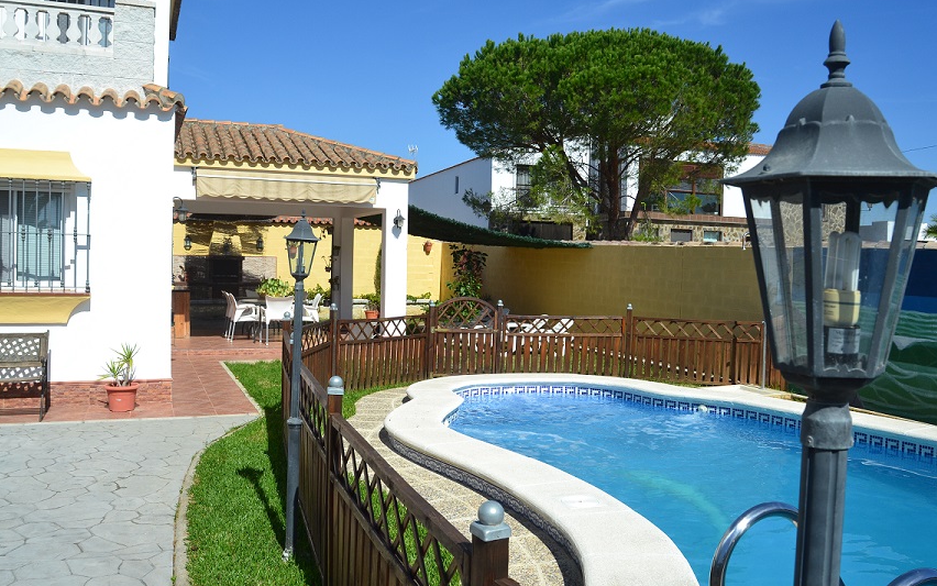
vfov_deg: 40.6
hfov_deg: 61.2
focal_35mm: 31
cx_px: 473
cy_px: 296
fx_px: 792
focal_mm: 20
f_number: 11
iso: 280
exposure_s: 1/500
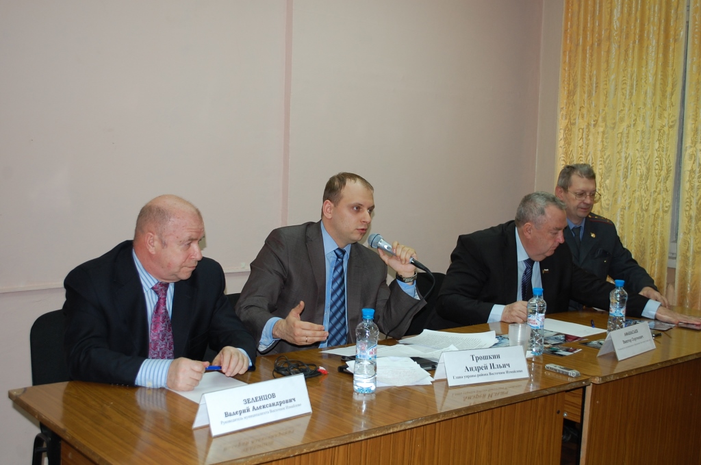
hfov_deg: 46.5
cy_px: 232
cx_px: 350
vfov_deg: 31.8
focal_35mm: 42
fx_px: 816
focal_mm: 28
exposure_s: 1/60
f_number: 4.5
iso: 400
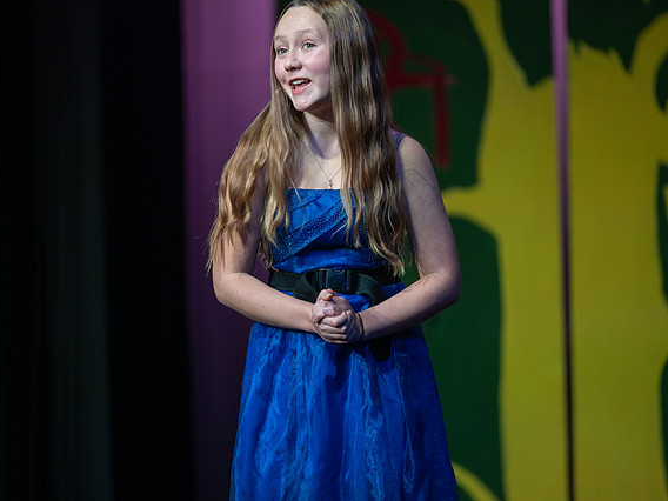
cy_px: 227
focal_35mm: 203
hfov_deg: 9.7
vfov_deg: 7.3
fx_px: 3917
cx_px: 321
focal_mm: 165
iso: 220
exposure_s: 1/320
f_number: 2.8
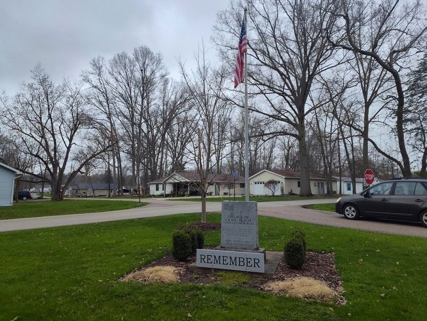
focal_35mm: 23
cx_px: 214
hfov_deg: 73.9
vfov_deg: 58.9
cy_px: 160
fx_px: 284
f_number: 1.8
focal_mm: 5.56
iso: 100
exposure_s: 1/544
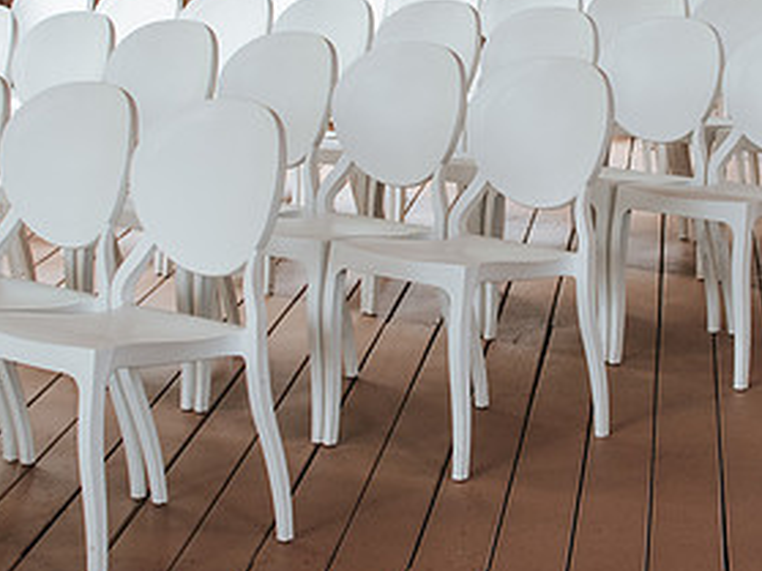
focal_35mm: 105
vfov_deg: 14.0
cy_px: 135
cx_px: 538
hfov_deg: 18.6
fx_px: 2310
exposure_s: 1/200
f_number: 4.5
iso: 800
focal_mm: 35
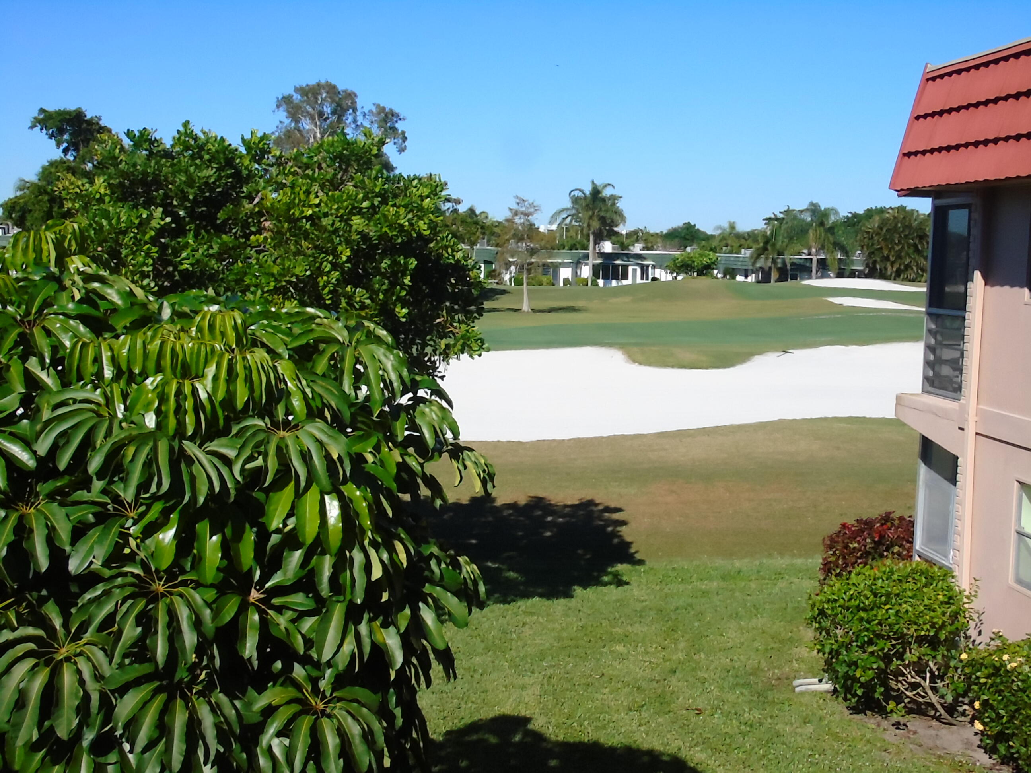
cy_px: 386
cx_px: 516
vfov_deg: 31.5
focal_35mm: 46
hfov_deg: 41.2
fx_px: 1370
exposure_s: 1/1250
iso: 400
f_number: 7.2
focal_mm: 8.2
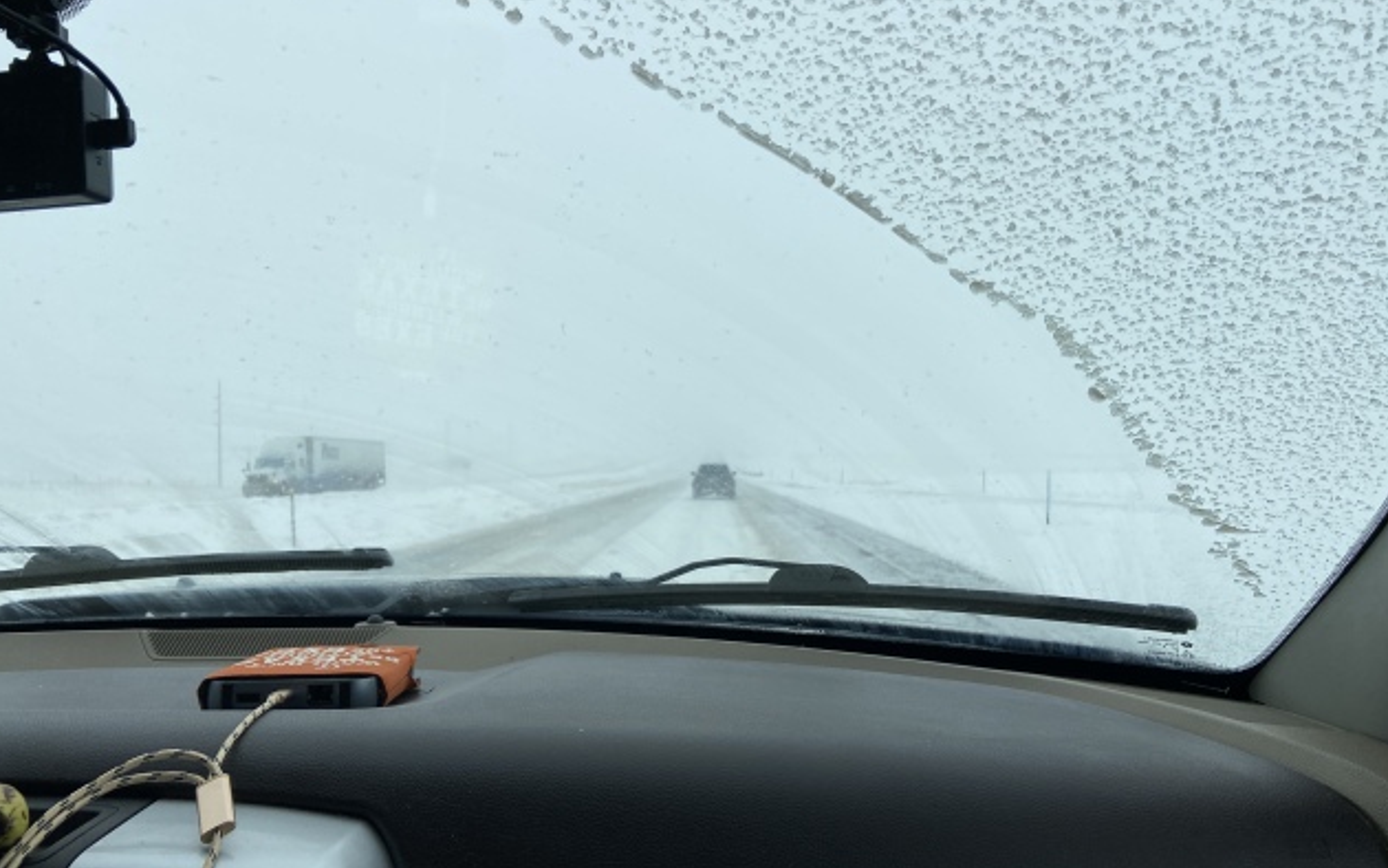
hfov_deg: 66.5
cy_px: 427
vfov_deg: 44.6
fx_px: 1059
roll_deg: +2.5
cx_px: 694
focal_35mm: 28
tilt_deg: -1.2
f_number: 1.8
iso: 32
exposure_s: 1/8850
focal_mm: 4.25
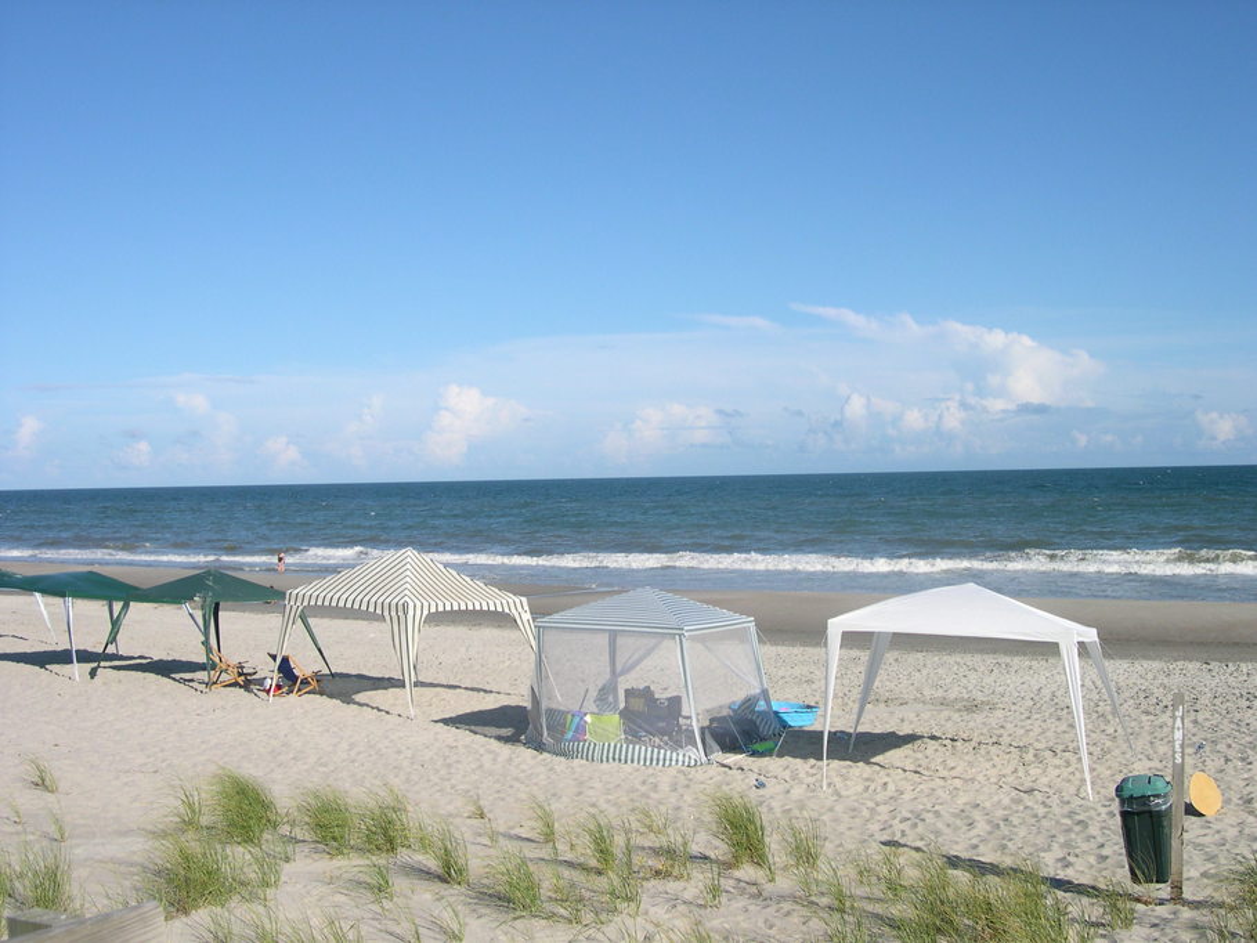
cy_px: 472
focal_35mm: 38
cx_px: 628
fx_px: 1380
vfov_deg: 37.7
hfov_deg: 49.0
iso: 100
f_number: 7.6
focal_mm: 8
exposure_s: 1/225
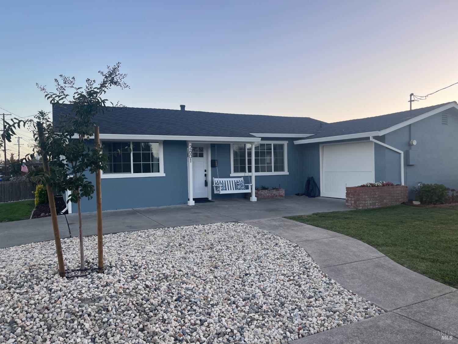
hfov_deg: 69.4
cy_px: 172
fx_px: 331
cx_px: 229
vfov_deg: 54.9
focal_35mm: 25
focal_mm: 5.1
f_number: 1.6
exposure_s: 1/395
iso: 32
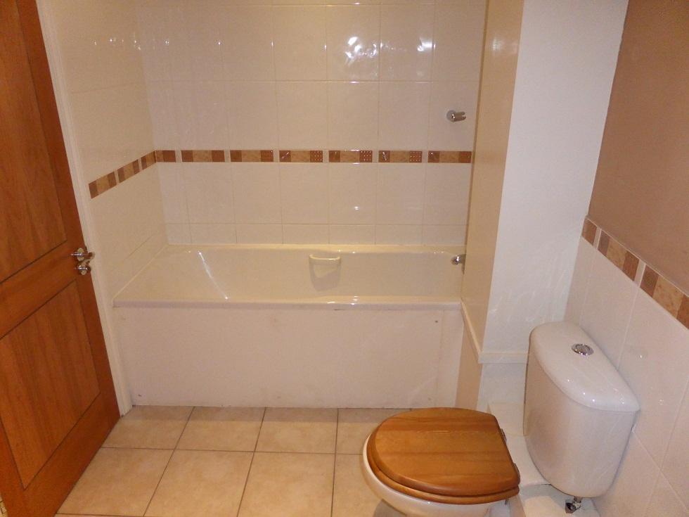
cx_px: 344
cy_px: 258
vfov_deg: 54.9
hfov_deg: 69.4
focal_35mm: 25
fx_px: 498
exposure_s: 1/60
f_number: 3.3
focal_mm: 4.3
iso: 800
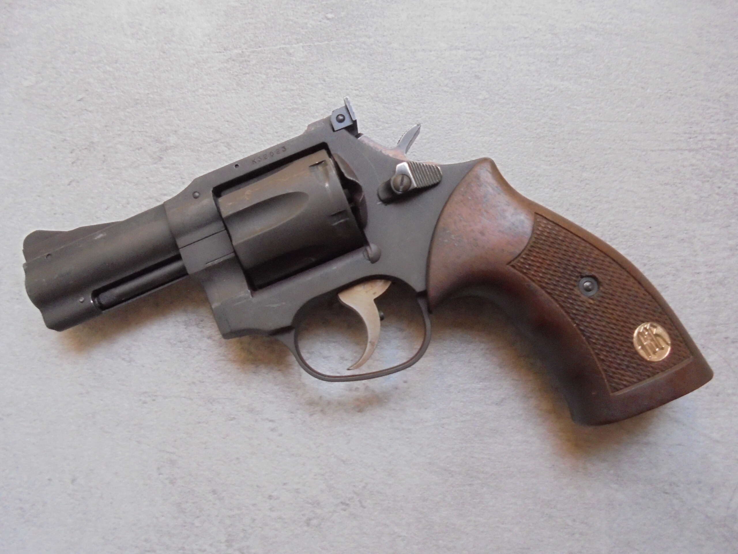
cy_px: 277
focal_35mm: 26
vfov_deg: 53.1
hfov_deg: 67.3
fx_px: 554
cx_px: 369
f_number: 3.5
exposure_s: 1/30
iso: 500
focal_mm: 4.6
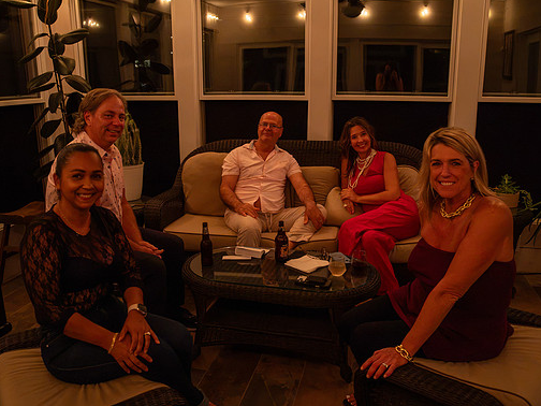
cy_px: 202
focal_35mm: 31
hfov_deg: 58.3
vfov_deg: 45.4
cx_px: 274
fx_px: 484
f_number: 6.3
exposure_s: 1/160
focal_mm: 28
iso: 2500
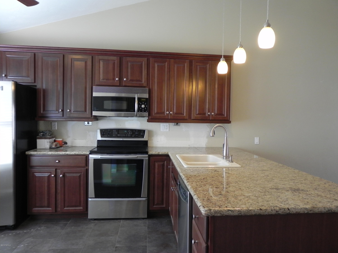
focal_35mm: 29
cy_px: 126
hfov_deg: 61.7
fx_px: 283
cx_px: 169
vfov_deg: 48.2
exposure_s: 1/30
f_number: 2.8
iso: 205
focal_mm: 5.2
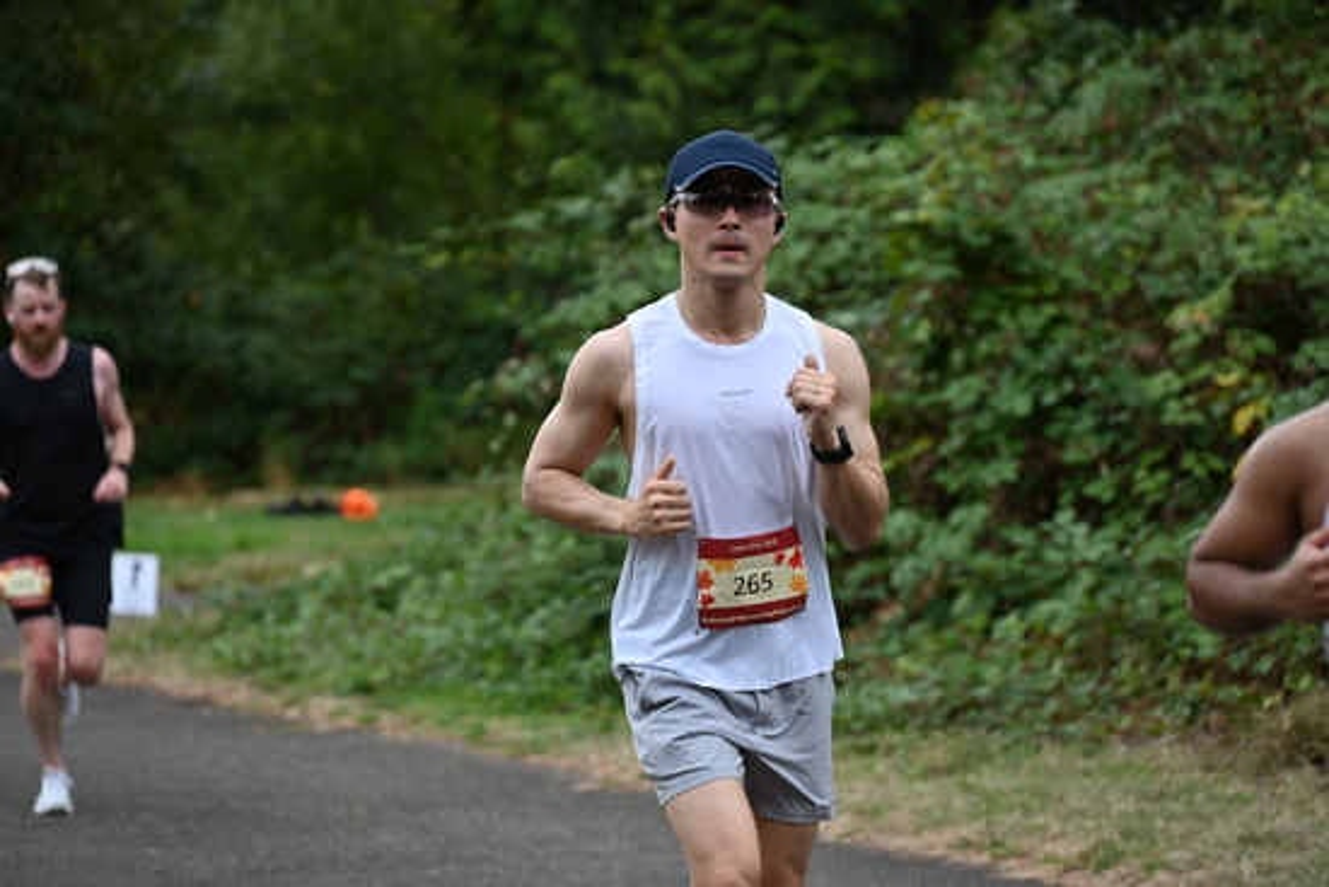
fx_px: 7385
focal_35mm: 200
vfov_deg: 6.9
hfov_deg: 10.3
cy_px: 444
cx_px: 664
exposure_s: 1/250
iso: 400
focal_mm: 200
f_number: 6.3
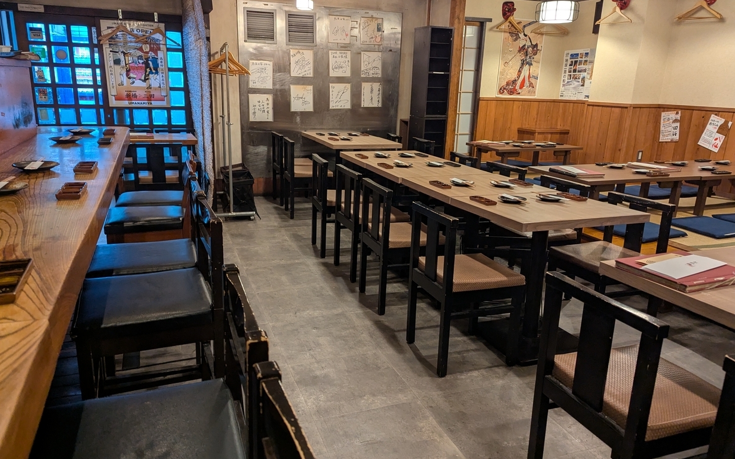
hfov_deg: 70.4
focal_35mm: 26
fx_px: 521
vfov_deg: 47.6
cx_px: 361
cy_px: 215
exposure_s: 1/100
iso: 432
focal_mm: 6.81
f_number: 1.85
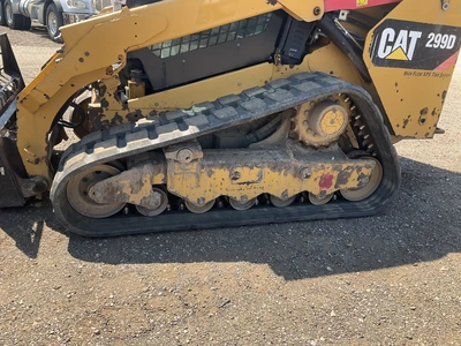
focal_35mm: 29
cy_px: 173
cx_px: 230
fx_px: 386
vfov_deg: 48.2
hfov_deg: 61.7
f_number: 1.8
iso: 25
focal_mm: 3
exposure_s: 1/432
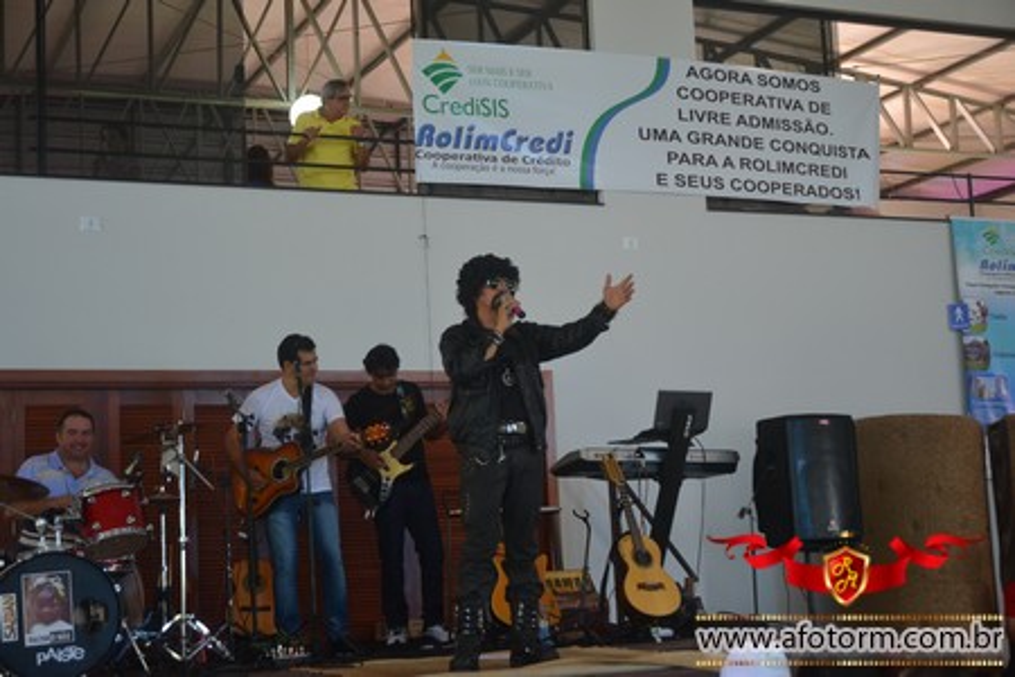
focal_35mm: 52
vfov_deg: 25.8
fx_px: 1480
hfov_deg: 37.9
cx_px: 508
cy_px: 338
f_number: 4.2
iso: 800
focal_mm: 35
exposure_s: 1/60
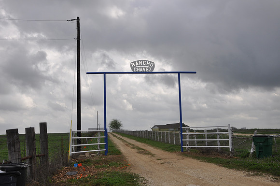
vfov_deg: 31.8
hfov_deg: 46.5
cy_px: 93
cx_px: 140
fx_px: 326
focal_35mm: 42
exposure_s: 1/250
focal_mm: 28
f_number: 8
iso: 200
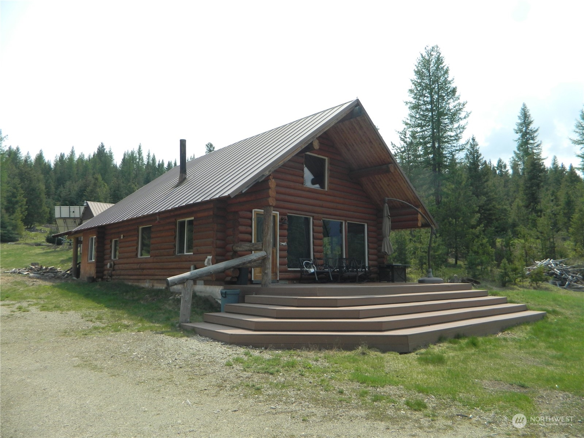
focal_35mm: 25
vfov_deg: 54.9
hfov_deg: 69.4
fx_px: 422
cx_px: 292
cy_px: 219
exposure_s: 1/125
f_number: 8.7
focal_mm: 4.5
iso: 80
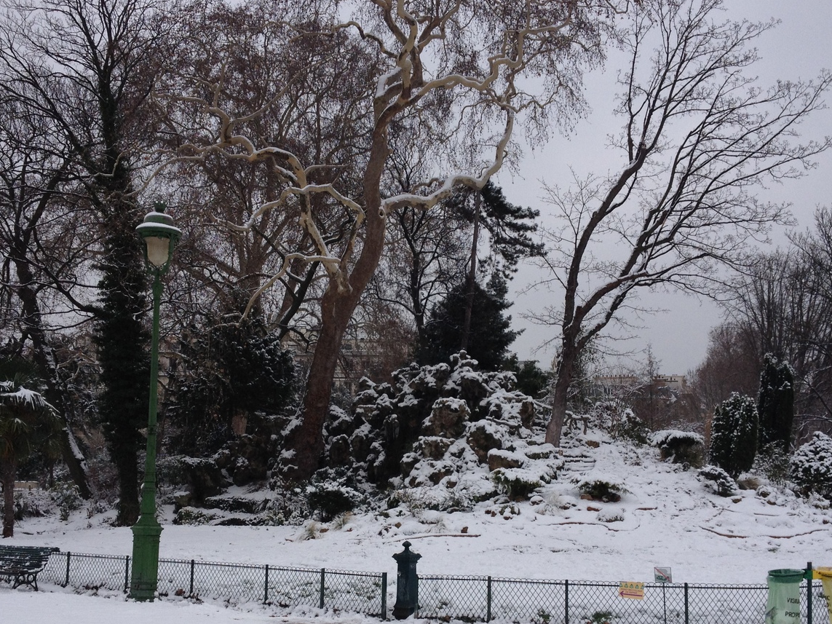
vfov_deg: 29.5
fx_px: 1178
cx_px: 401
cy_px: 400
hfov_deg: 38.9
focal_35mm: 49
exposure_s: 1/934
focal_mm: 4.28
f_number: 2.4
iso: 64
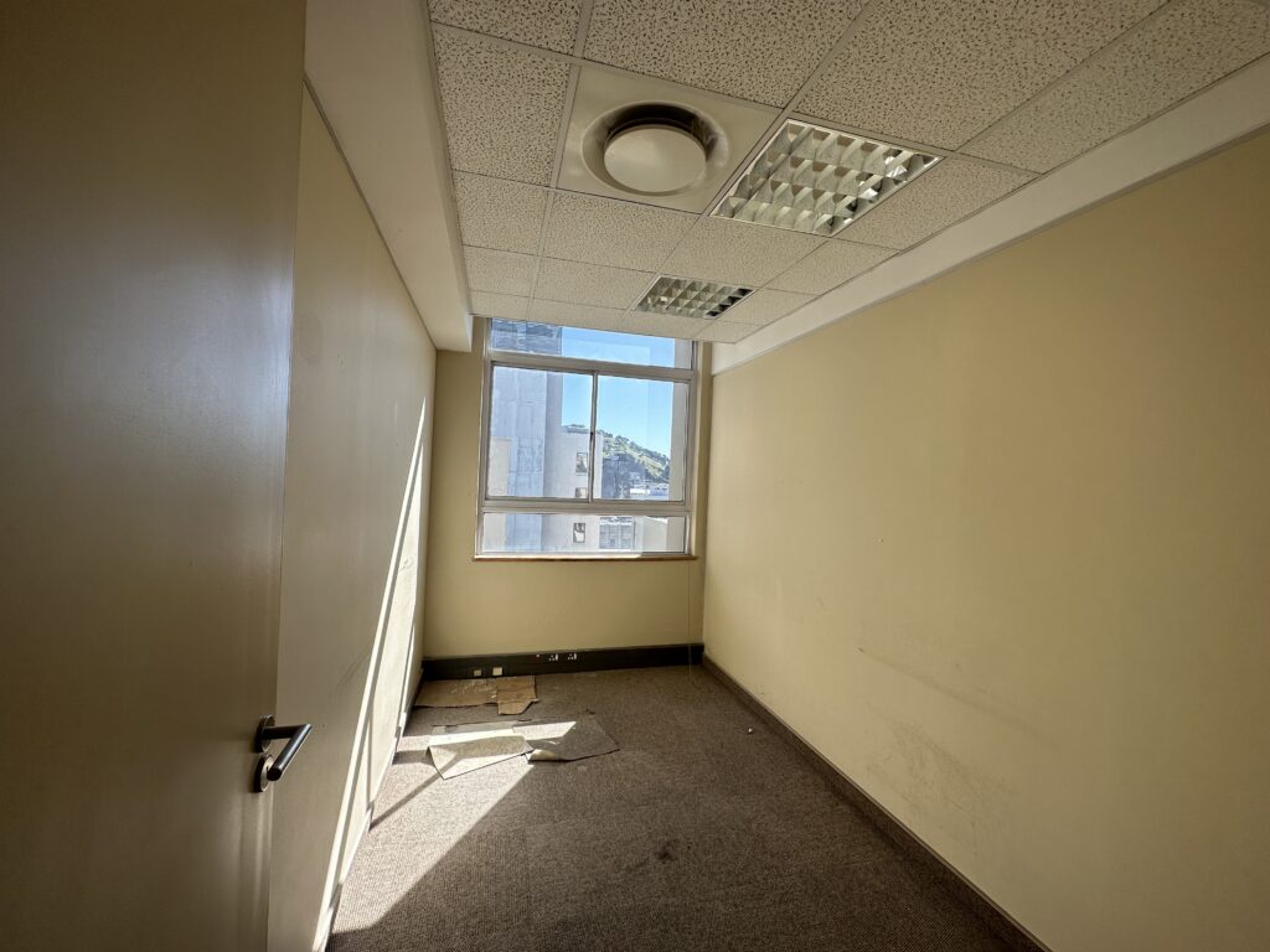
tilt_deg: +1.0
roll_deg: -1.2
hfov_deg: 102.1
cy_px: 476
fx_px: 514
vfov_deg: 85.7
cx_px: 635
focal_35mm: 14
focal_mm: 2.22
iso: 40
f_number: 2.2
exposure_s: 1/686
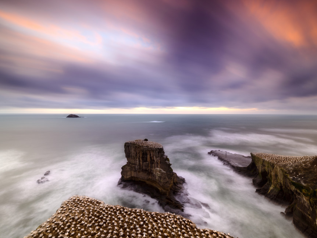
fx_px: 146
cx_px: 156
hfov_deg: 94.5
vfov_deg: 78.1
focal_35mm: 16
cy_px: 116
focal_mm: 14
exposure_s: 30
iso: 64
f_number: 16
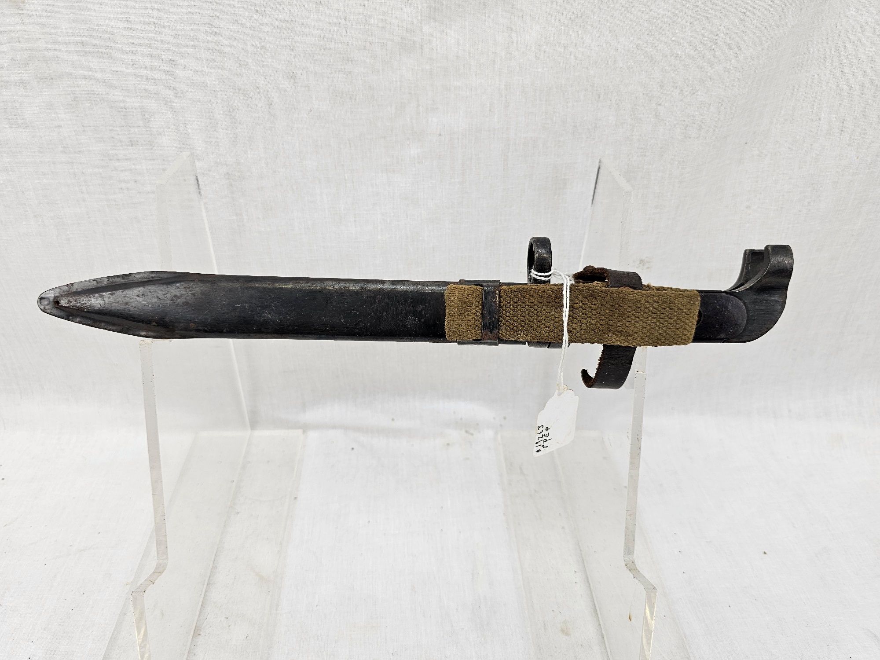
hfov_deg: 73.9
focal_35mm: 23
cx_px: 440
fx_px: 585
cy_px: 330
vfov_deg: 58.9
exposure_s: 1/100
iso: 40
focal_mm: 6.3
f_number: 1.7
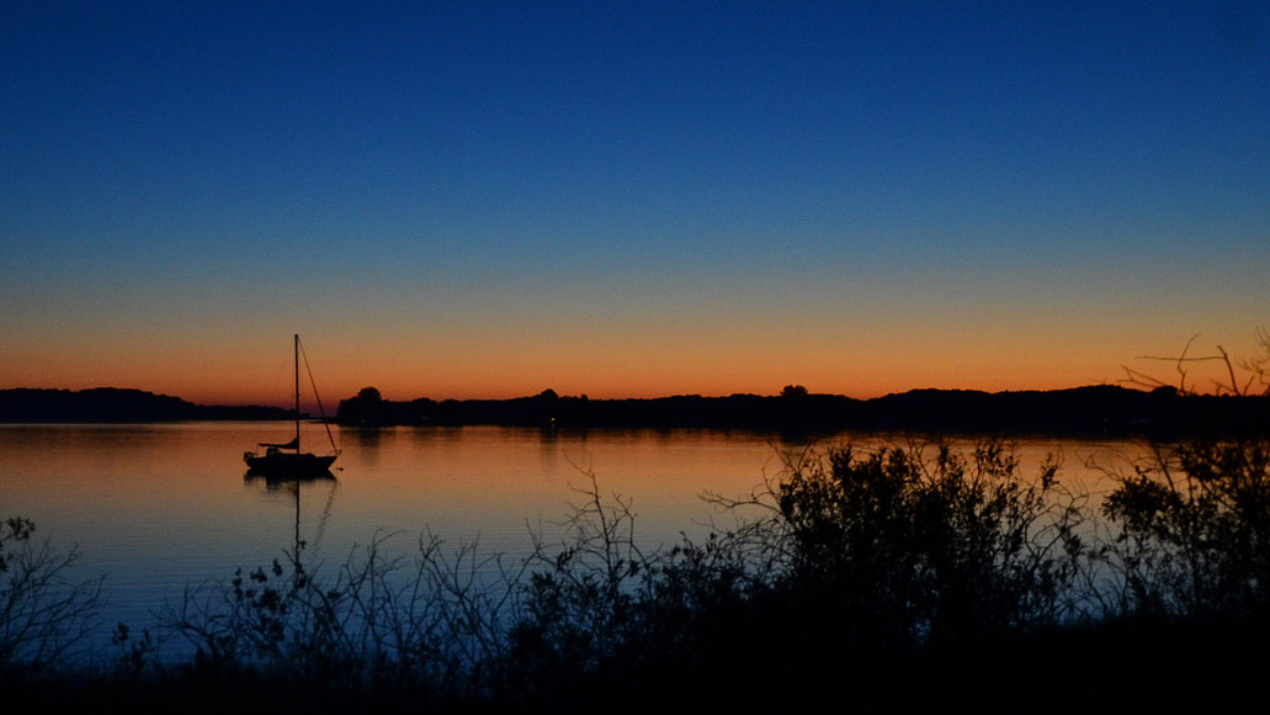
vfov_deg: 19.7
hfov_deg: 33.6
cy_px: 453
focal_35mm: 61
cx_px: 288
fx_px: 2048
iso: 640
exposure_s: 1/40
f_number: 4
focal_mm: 25
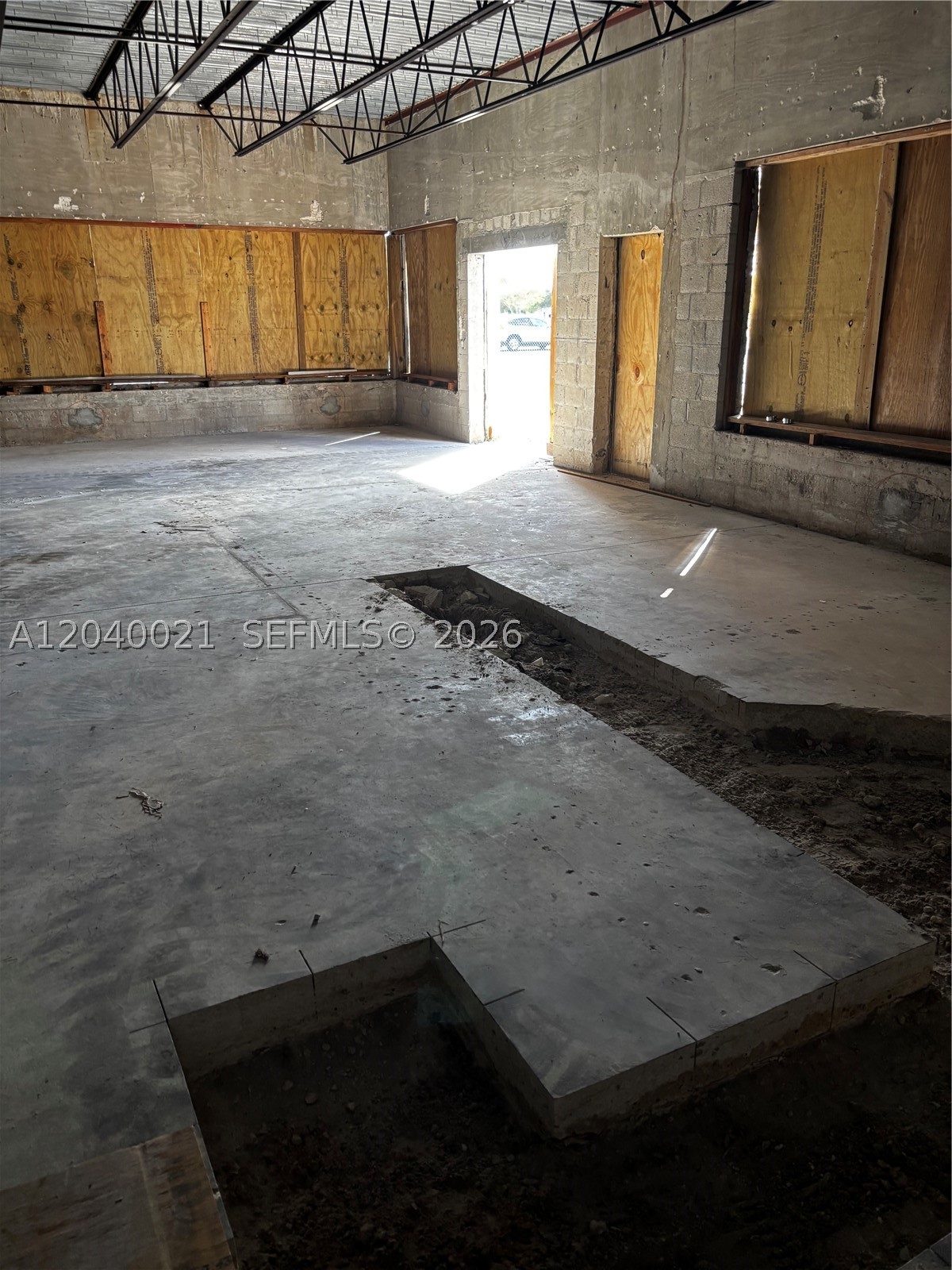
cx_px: 476
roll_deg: +2.5
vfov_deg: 67.3
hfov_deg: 53.1
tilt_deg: -18.9
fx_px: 953
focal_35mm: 26
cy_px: 635
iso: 125
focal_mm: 5.96
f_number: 1.6
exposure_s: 1/117
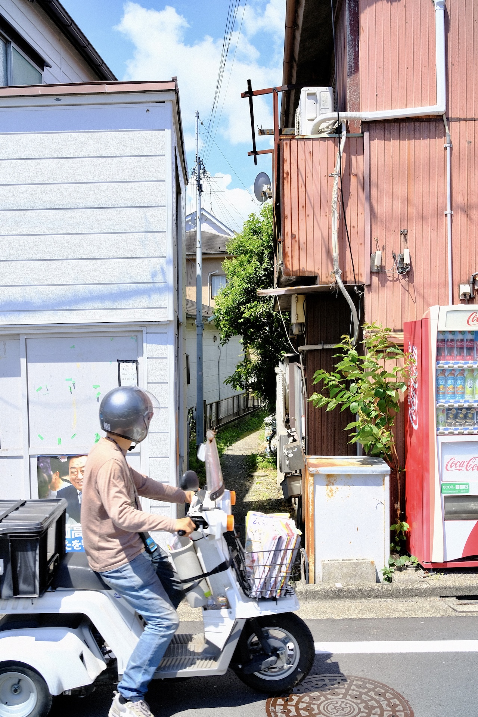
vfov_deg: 54.4
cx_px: 239
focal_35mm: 35
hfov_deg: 37.9
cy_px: 358
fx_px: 697
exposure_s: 1/500
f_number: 6.4
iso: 400
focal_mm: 23
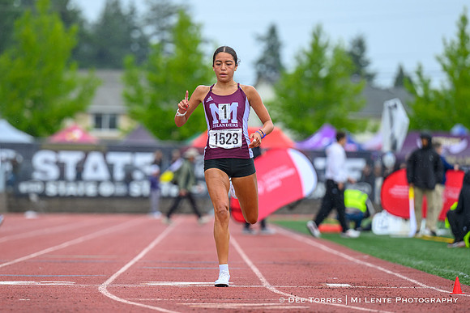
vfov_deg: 4.8
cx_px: 216
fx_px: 3708
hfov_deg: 7.3
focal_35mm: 284
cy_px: 154
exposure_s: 1/1600
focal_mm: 190
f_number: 3.2
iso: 160
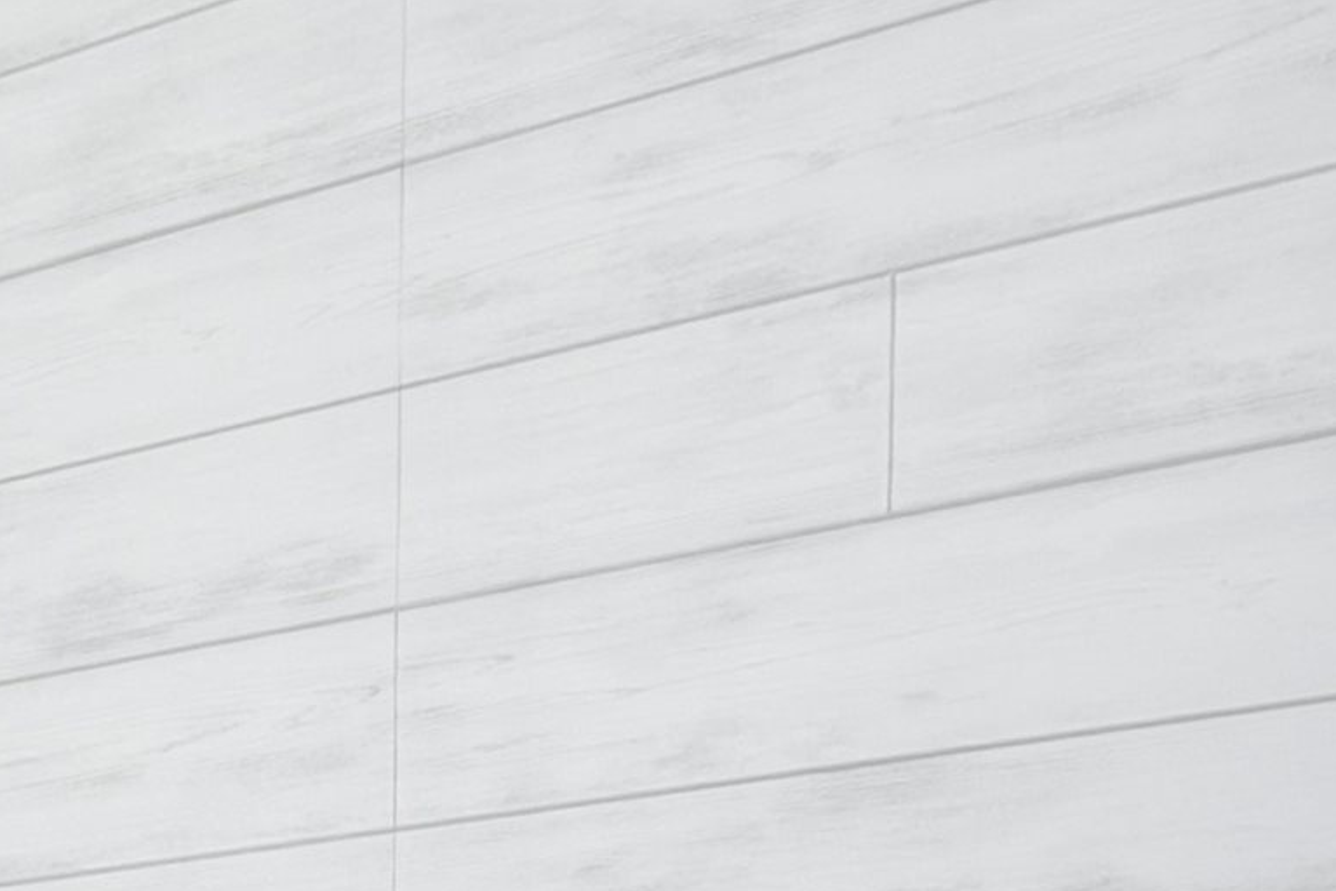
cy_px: 1415
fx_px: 2375
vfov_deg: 18.3
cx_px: -1298
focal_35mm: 64
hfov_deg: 19.3
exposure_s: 1/25
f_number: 8
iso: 100
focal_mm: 16
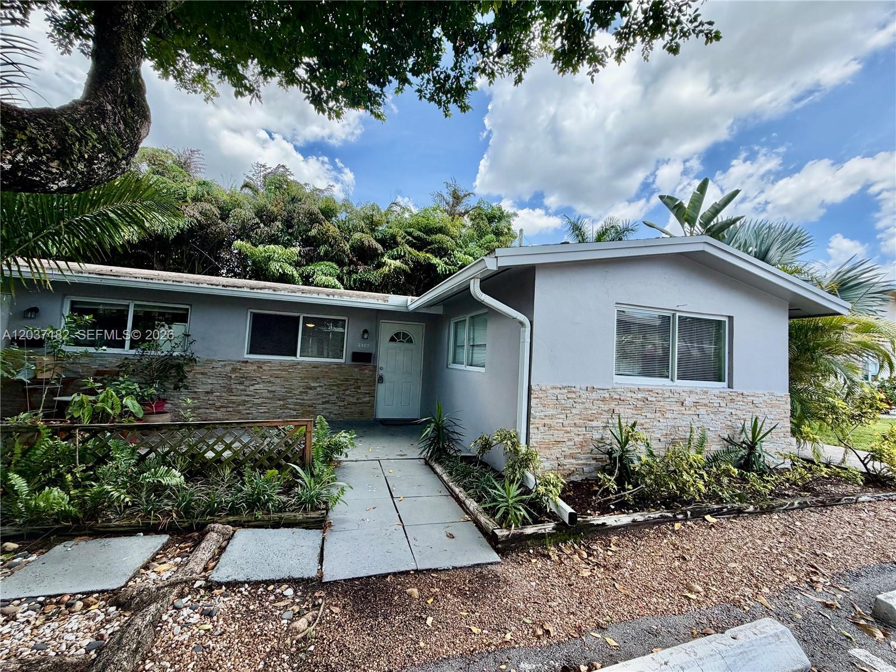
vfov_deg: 85.7
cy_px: 336
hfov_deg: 102.1
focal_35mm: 14
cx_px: 448
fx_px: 362
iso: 40
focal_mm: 2.22
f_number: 2.2
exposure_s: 1/569
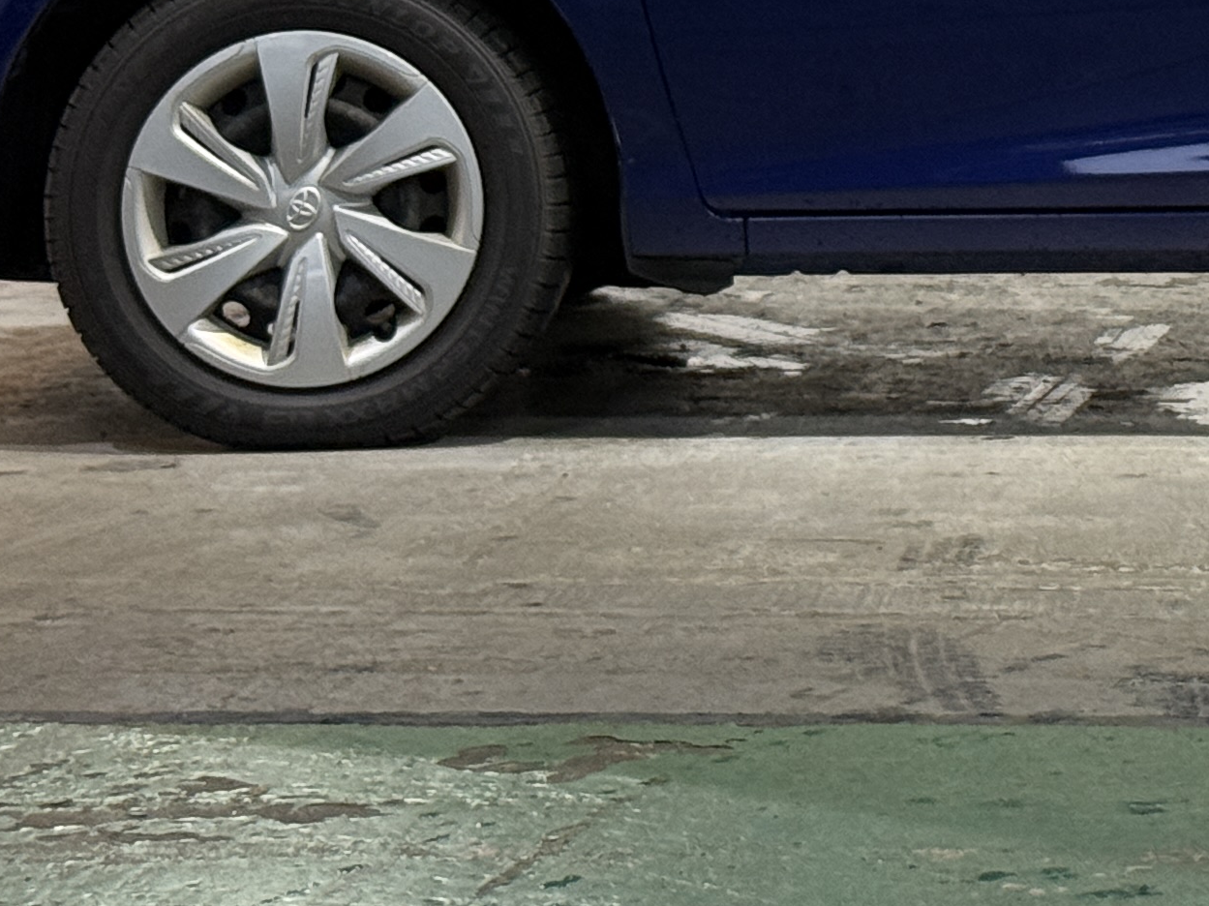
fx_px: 5412
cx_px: 1460
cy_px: -258
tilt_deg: -0.6
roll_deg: -0.7
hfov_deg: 12.4
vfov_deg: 9.4
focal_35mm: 155
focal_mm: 6.76
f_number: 1.78
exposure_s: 1/60
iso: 125
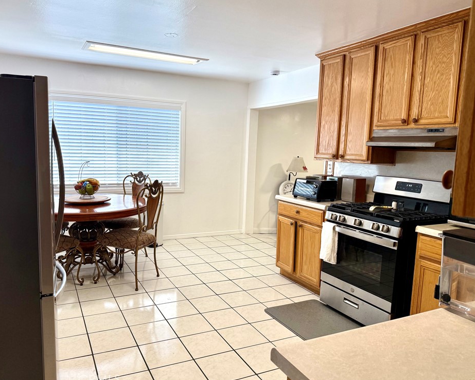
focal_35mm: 26
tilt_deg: -6.1
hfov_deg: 65.9
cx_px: 218
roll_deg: -1.4
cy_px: 189
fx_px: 365
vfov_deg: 54.9
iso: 125
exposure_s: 1/192
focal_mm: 6.76
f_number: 1.78
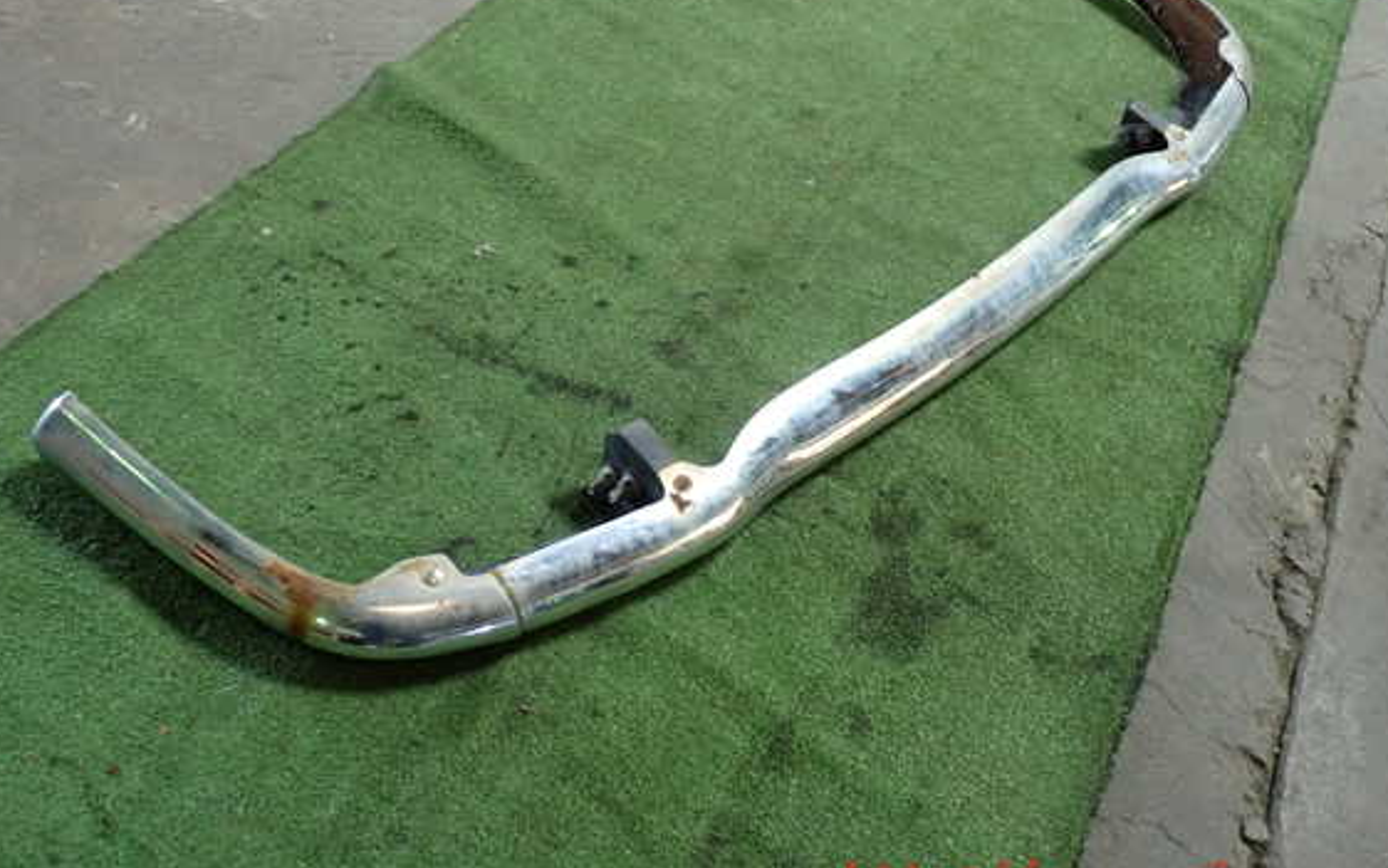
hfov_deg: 56.7
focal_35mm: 34
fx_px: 1287
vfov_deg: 37.2
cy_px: 361
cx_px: 663
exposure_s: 1/40
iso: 200
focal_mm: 5.4
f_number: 2.3
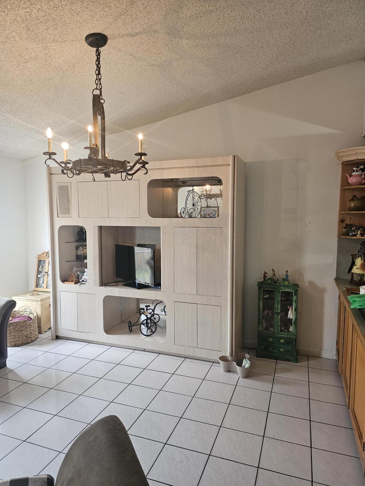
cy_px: 243
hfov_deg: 58.9
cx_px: 182
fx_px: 323
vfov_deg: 73.9
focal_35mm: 23
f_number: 1.7
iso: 640
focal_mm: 6.3
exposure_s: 1/120
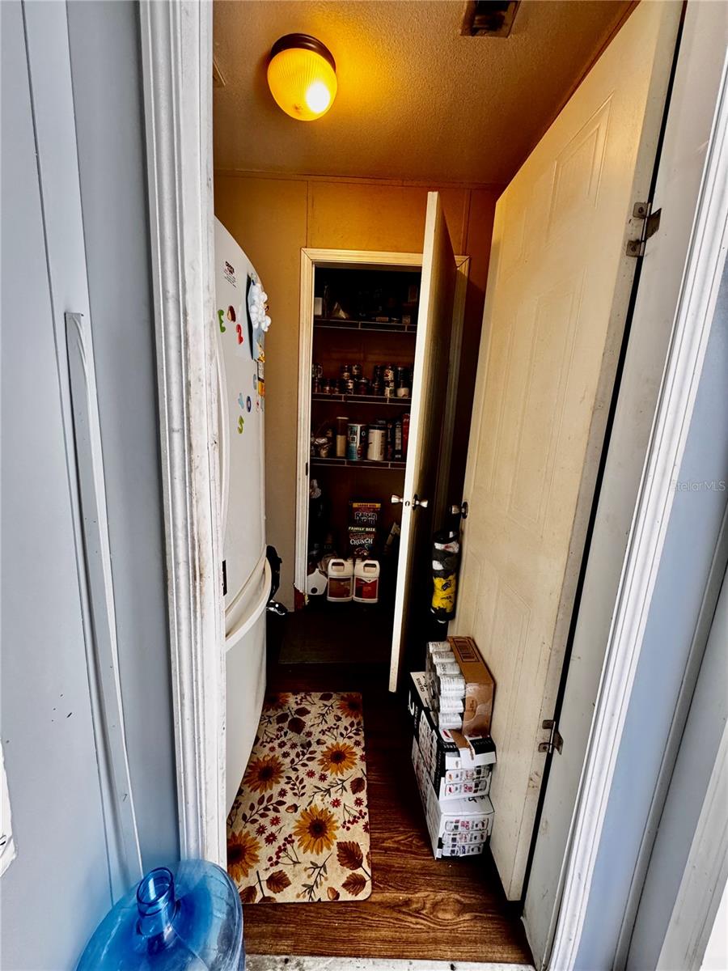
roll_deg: -2.4
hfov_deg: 85.7
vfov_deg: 102.1
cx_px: 364
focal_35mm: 14
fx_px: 393
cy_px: 486
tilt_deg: -11.3
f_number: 2.2
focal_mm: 2.22
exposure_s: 1/99
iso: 250
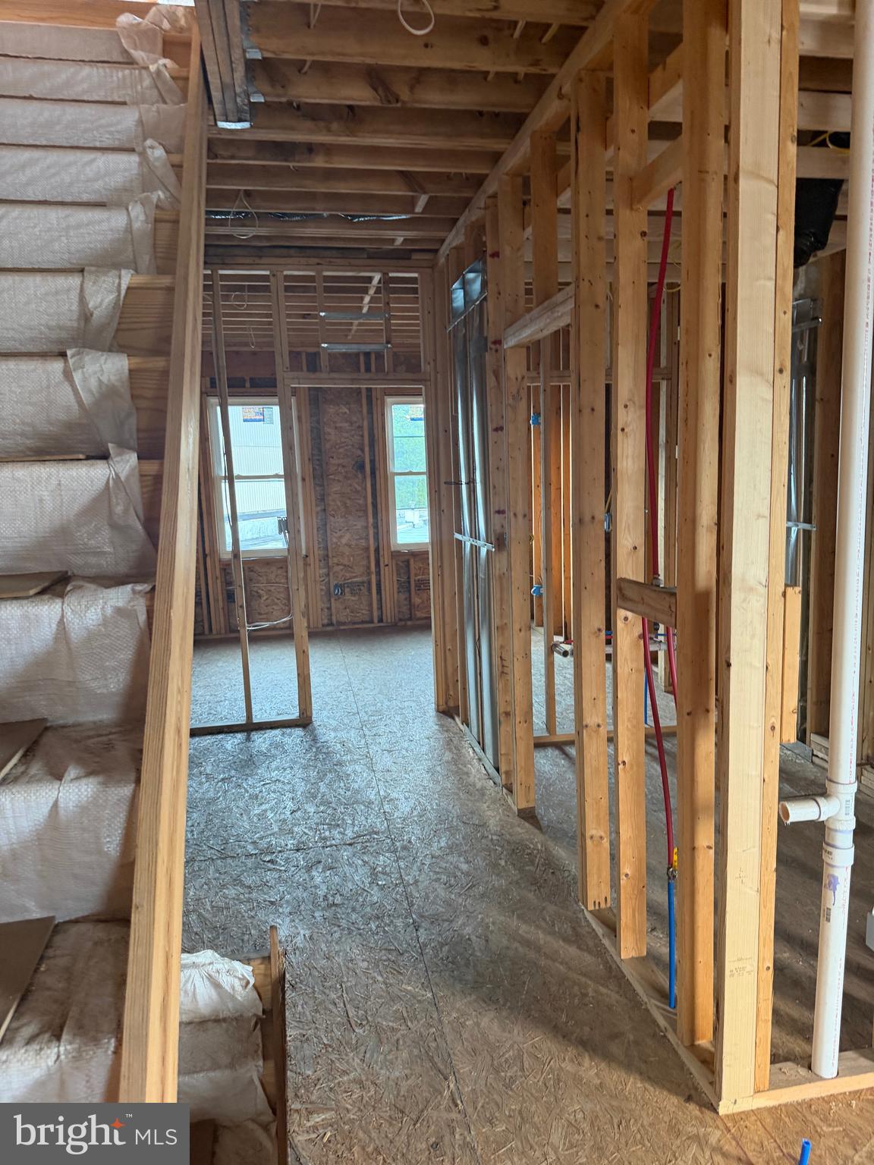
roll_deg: +0.9
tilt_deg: -8.1
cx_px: 437
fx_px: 808
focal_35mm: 24
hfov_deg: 56.8
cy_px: 582
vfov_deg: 71.6
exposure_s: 1/60
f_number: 1.78
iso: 320
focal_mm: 6.76
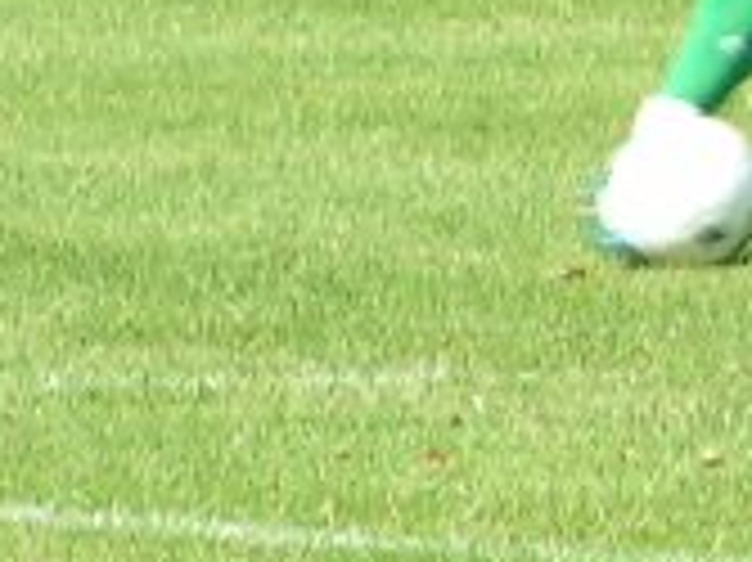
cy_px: -432
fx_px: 30848
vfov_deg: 1.0
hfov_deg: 1.4
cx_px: 1189
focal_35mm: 1421
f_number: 4.5
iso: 50
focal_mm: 45.4
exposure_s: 1/400
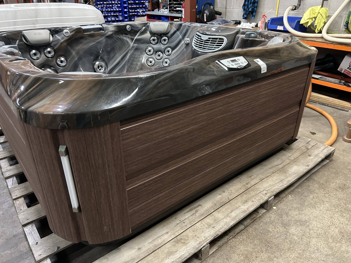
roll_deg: +1.1
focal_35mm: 26
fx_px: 264
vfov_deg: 53.1
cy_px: 132
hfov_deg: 67.3
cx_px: 176
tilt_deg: -28.1
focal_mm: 5.7
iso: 320
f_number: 1.5
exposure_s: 1/60
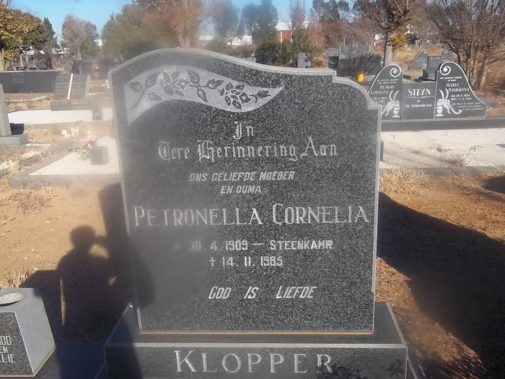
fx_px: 467
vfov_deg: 44.2
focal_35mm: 32
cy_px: 190
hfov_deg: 56.8
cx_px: 252
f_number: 5.5
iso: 80
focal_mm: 5.7
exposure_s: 1/400
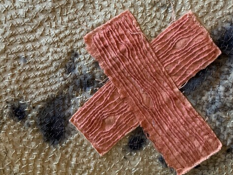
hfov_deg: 42.8
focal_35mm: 44
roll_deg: -1.7
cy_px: 47
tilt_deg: -17.4
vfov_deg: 32.3
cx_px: 138
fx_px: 296
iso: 250
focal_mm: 3
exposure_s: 1/60
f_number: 1.8
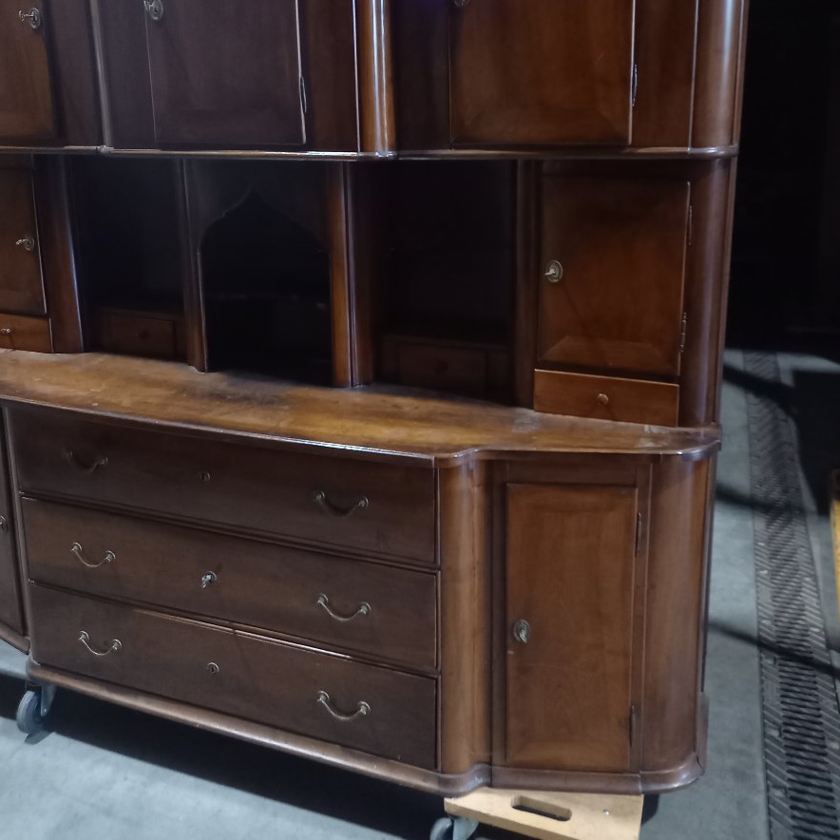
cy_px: 290
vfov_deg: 53.1
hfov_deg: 54.0
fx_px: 824
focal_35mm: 30
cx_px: 413
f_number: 1.8
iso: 800
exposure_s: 1/25
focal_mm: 4.65
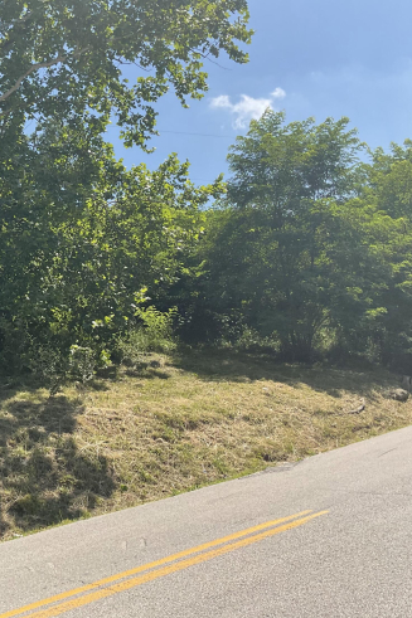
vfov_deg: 47.4
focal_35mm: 41
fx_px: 704
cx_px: 101
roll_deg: +1.4
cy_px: 306
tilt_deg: +10.7
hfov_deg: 32.0
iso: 16
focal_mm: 3
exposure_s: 1/1730
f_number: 1.8
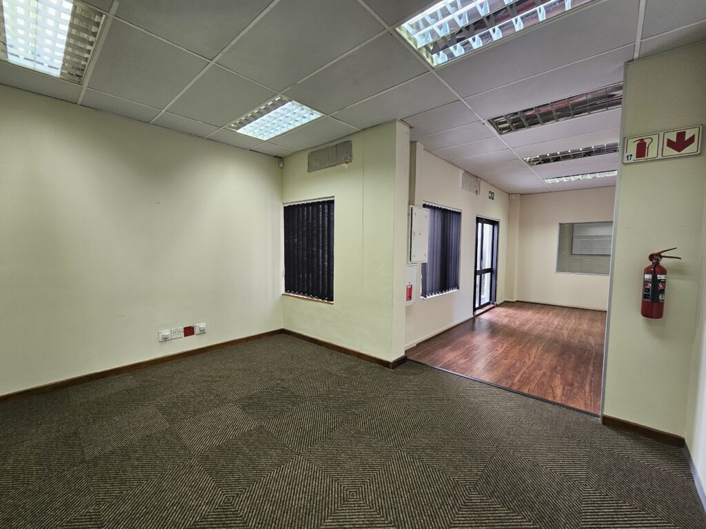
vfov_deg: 89.9
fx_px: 265
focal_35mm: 13
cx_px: 353
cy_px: 264
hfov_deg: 106.2
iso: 125
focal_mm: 2.2
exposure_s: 1/50
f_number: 2.2
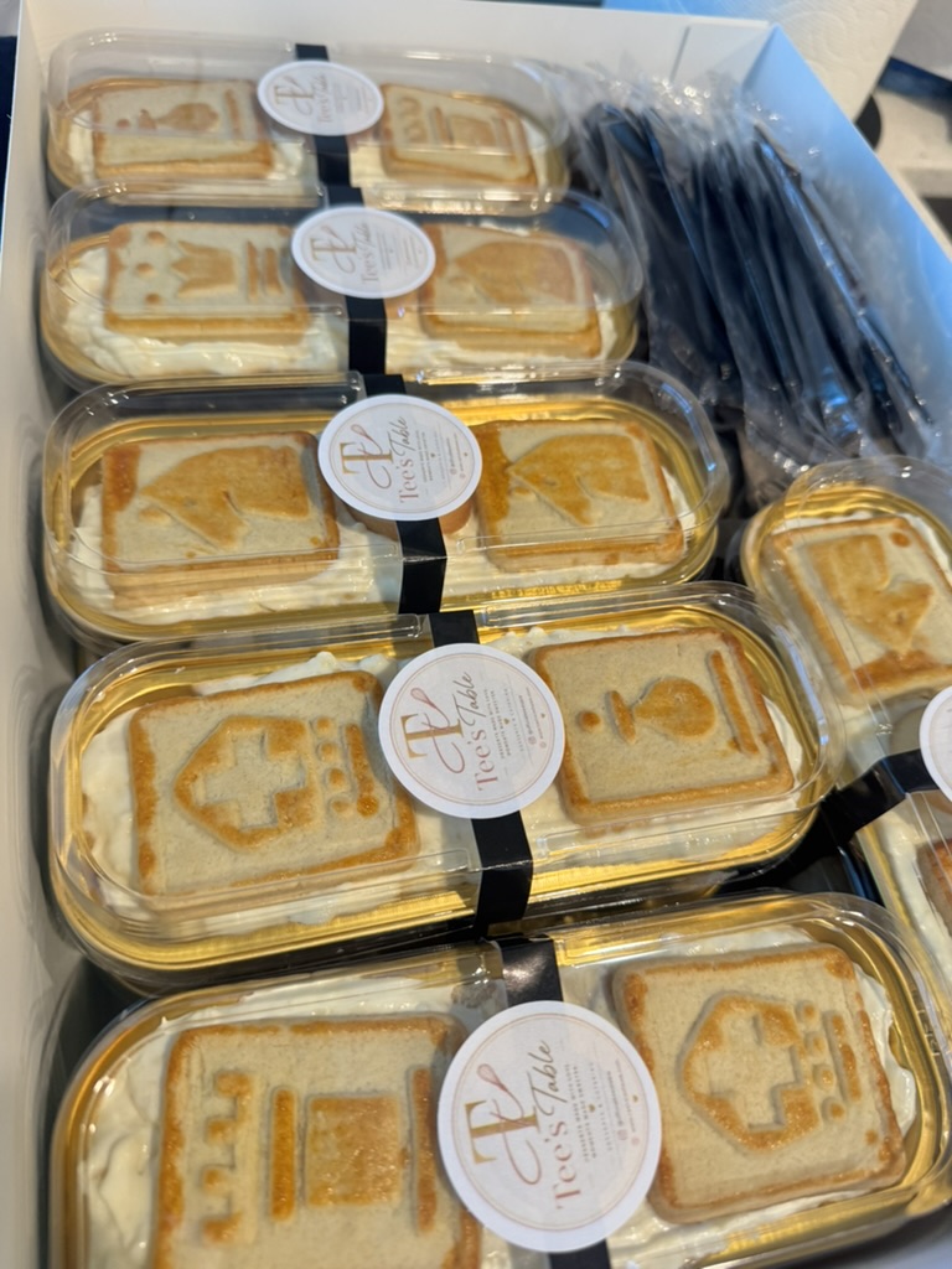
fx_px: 880
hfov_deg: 56.8
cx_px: 476
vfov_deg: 71.6
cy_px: 634
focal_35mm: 24
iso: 200
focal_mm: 6.76
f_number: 1.78
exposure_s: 1/120
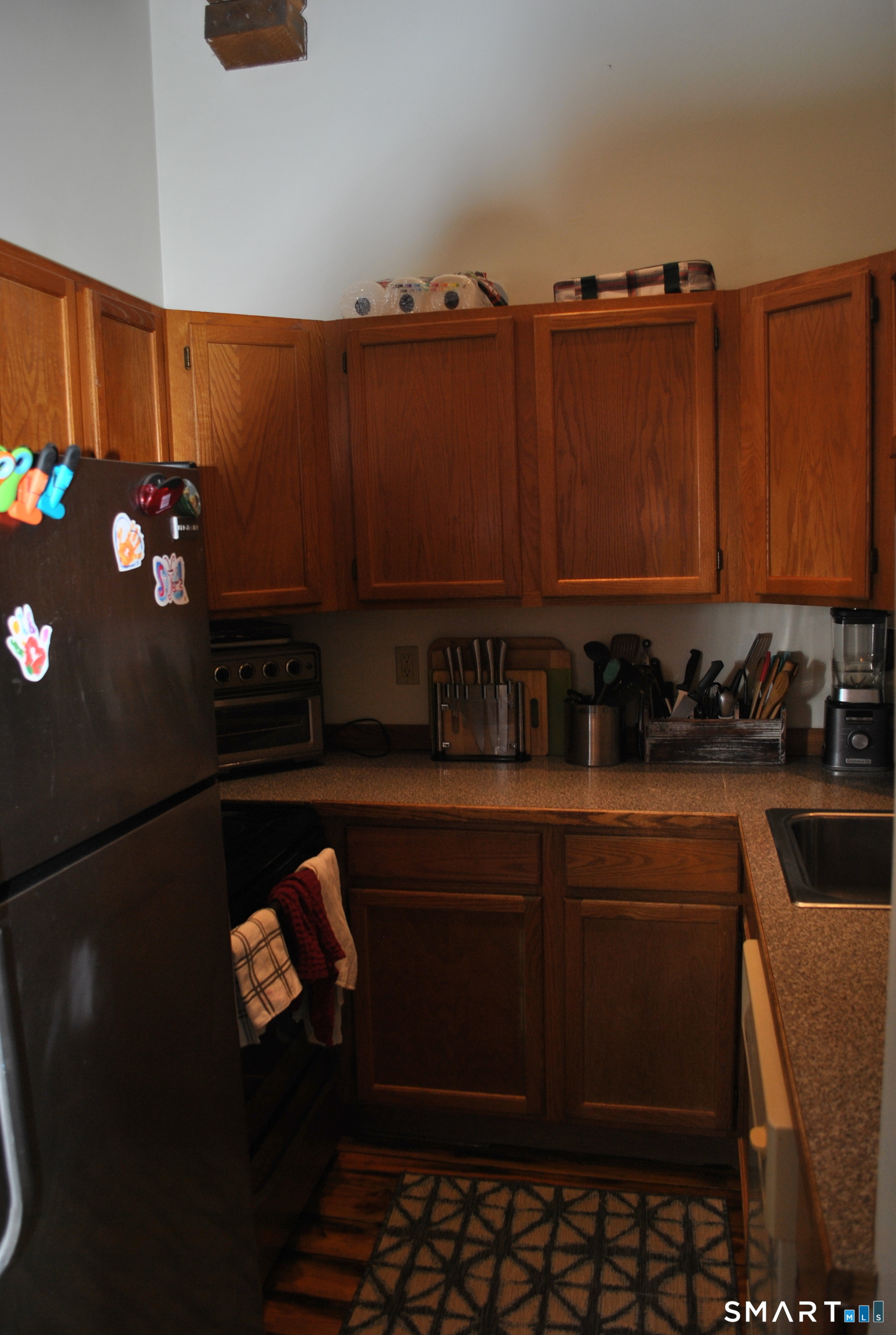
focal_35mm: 27
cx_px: 448
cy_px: 668
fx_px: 1003
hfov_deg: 48.1
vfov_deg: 67.3
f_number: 3.5
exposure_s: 1/60
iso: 200
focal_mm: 18
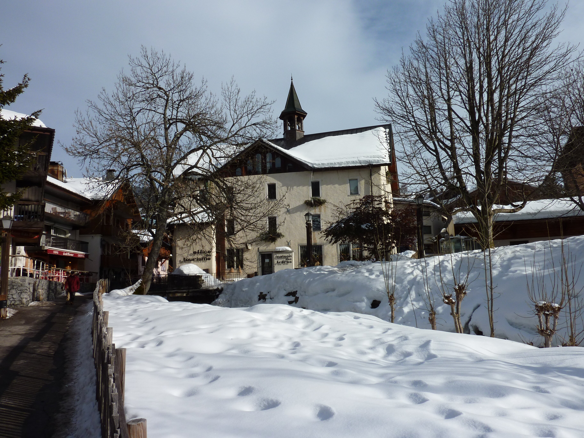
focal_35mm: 25
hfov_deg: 69.4
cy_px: 219
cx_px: 292
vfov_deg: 54.9
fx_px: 422
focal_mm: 4.1
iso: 80
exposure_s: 1/640
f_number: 5.6
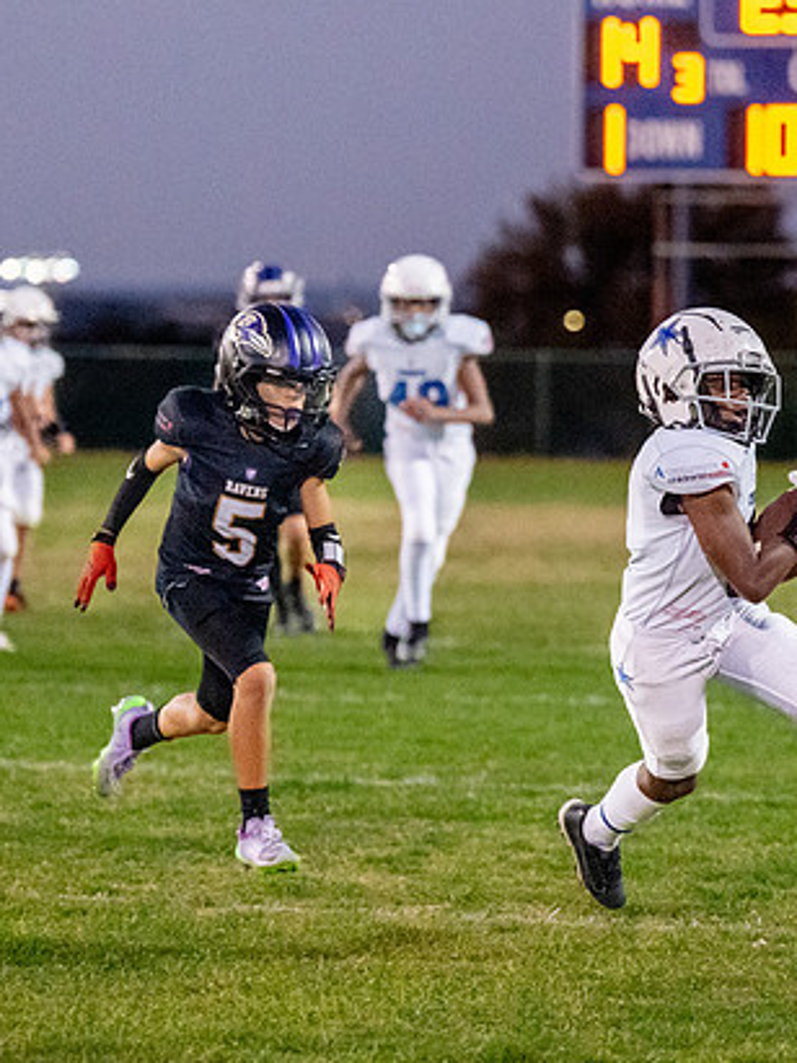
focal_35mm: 272
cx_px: 614
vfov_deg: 7.3
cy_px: 626
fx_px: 8354
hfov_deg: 5.5
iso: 6400
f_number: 2.8
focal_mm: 124
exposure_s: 1/1000
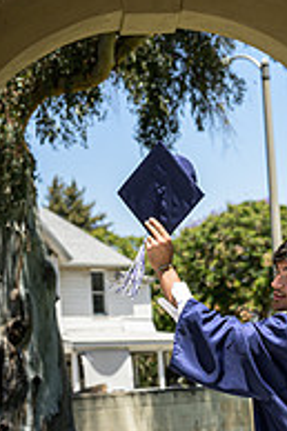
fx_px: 1473
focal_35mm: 123
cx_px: 269
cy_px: 382
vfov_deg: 16.5
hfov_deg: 11.0
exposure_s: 1/5000
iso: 800
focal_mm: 53
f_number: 4
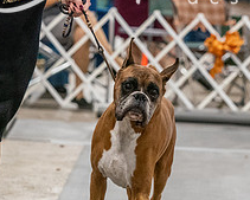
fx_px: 1910
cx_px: 149
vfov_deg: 6.0
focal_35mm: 258
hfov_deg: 7.5
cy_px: 34
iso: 6400
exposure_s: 1/250
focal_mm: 100
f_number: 3.5
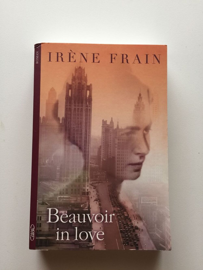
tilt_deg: -87.0
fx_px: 227
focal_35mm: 29
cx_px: 102
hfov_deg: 48.2
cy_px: 135
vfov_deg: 61.7
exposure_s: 1/33
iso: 40
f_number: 2.2
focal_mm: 4.15
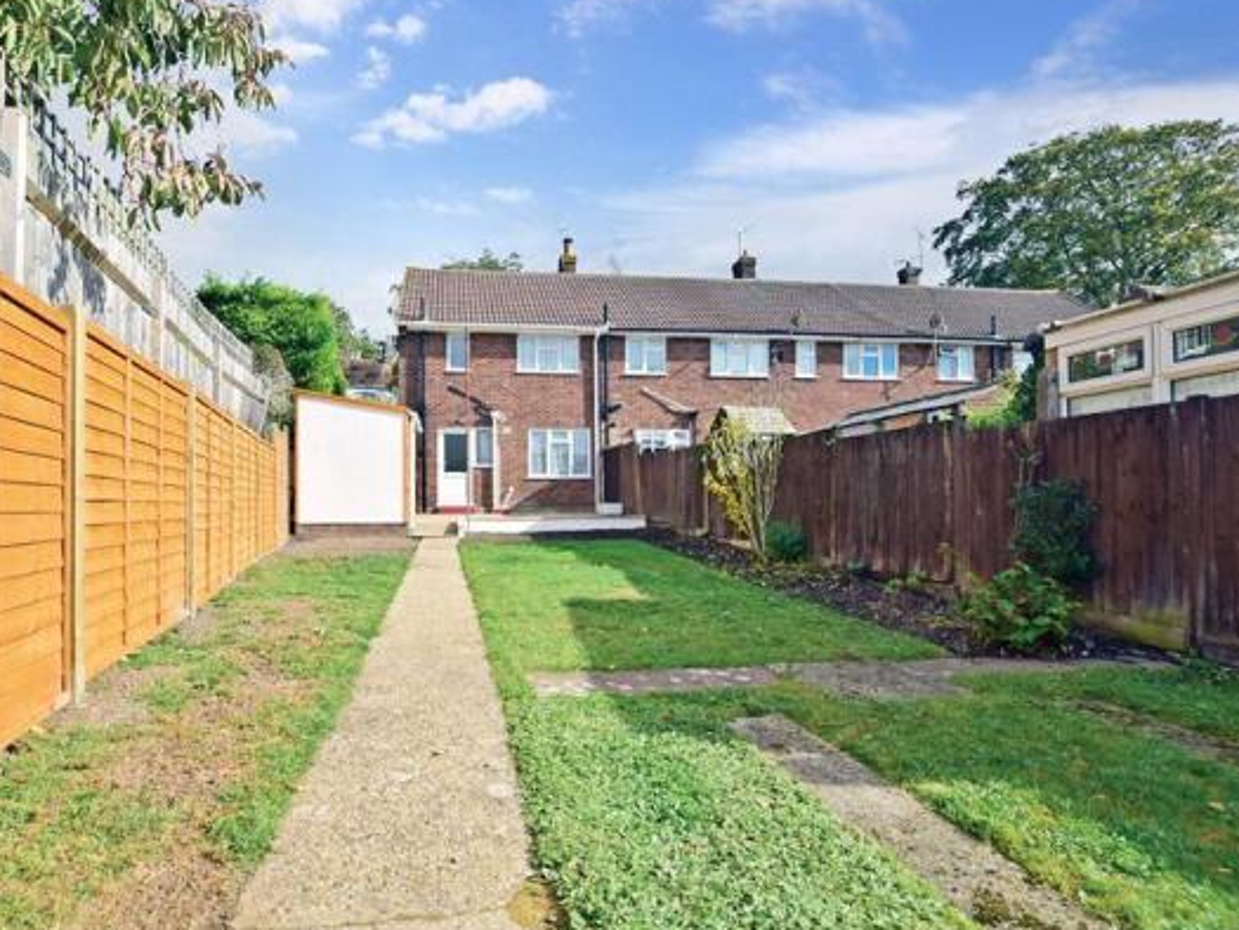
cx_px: 538
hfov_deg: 87.3
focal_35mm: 18
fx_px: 644
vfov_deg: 71.6
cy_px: 483
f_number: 7.1
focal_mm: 10
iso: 100
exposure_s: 1/400
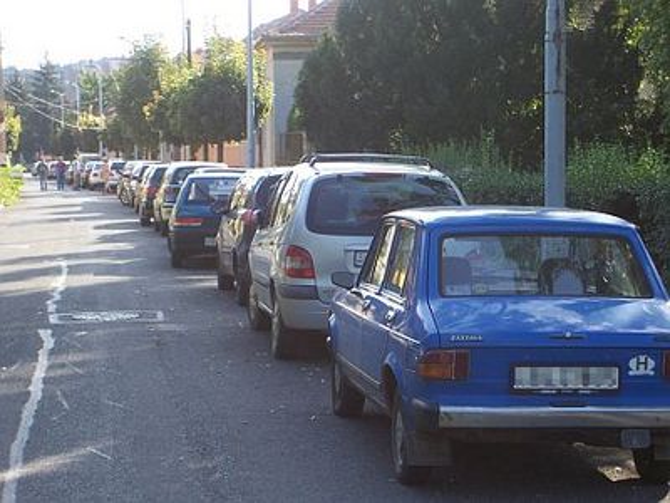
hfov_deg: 19.3
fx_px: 1974
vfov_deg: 14.5
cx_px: 335
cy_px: 252
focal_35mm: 102
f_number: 4.6
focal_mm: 16.8
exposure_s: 1/125
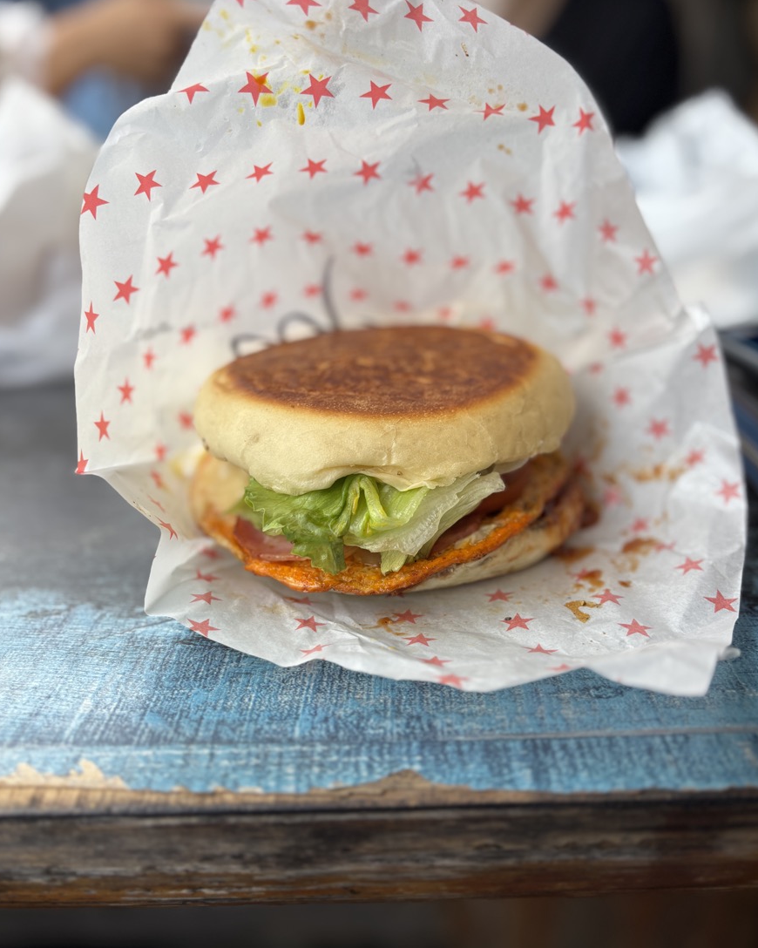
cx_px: 386
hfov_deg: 51.5
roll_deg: -0.8
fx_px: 785
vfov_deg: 62.2
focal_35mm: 28
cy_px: 458
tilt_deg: -24.1
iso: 50
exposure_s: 1/400
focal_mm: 5.96
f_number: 1.6
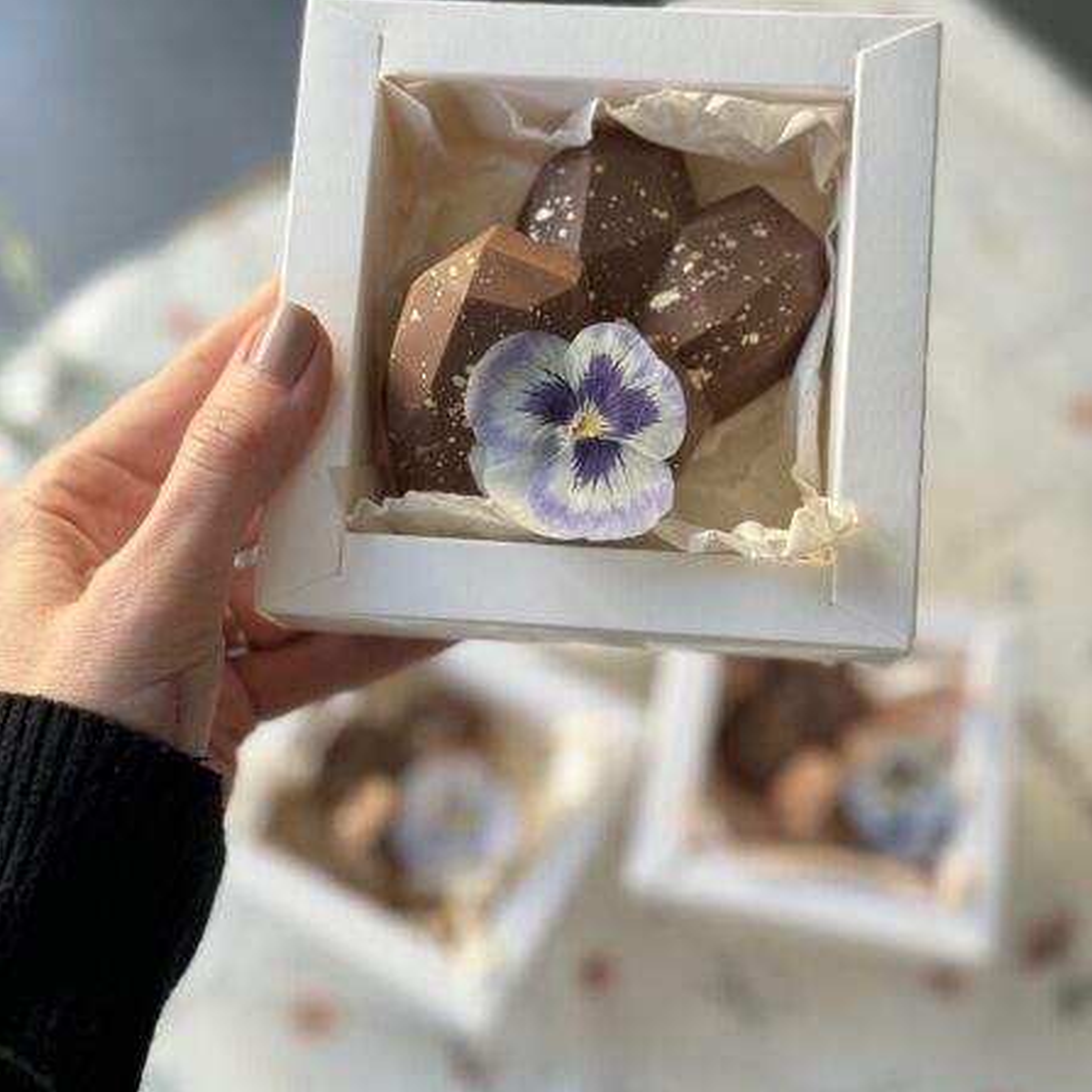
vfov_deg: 30.0
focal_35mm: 57
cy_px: 518
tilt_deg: -64.3
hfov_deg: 30.0
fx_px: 2034
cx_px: 547
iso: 100
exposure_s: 1/121
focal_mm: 6.76
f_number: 1.78
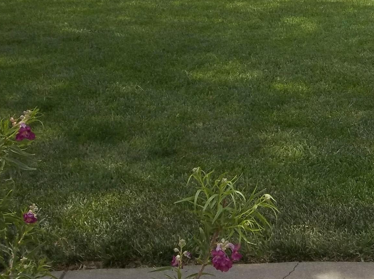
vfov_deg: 12.8
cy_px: -3
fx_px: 1229
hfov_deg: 16.4
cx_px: 475
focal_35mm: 114
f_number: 4.5
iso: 80
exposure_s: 1/500
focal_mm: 7.8
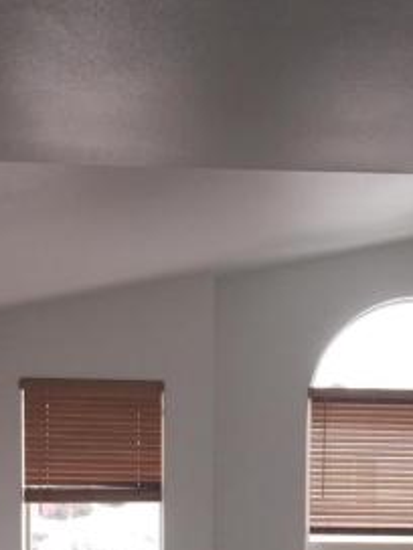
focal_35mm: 82
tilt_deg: -4.7
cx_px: 292
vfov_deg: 22.4
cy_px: 613
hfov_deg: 17.9
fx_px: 1304
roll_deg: -0.7
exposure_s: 1/60
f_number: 2.2
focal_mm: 4.15
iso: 32
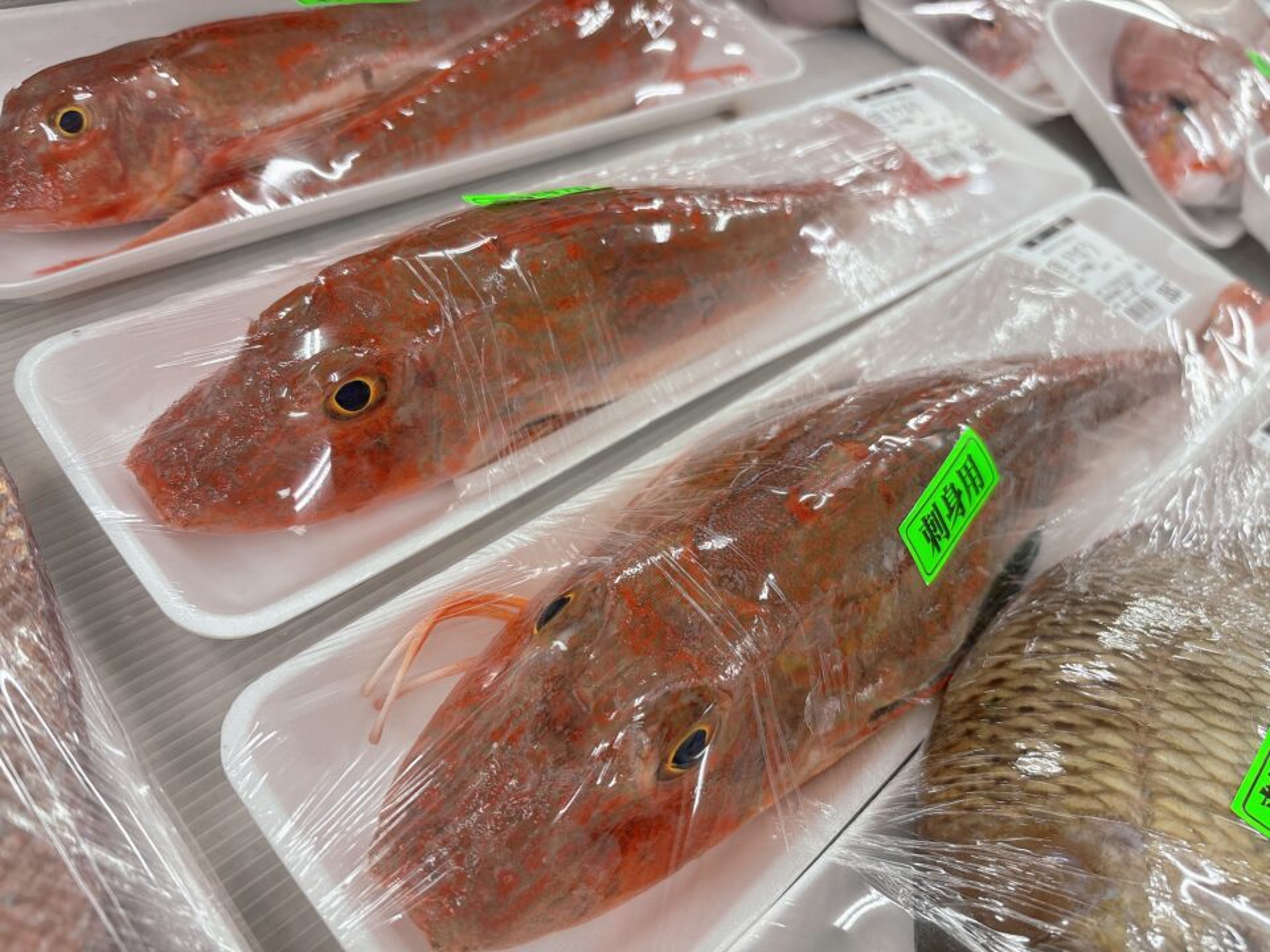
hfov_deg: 67.3
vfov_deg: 53.1
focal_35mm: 26
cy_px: 476
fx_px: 954
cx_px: 635
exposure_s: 1/60
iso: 80
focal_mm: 5.96
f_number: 1.6
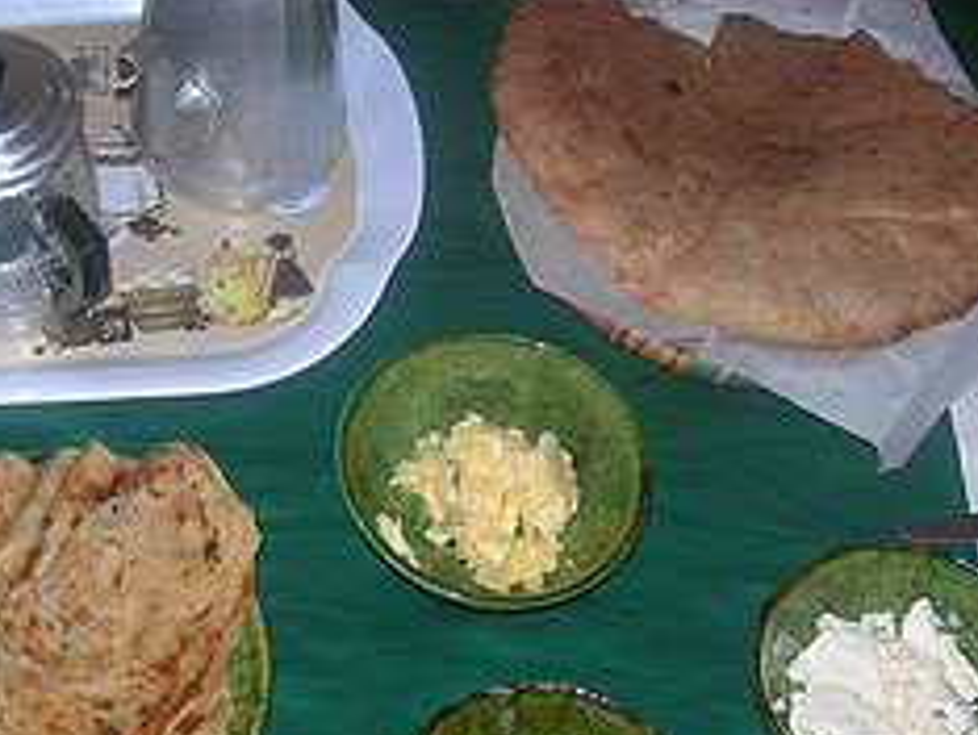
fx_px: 2065
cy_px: 664
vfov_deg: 19.8
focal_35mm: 73
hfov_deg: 26.5
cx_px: 313
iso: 50
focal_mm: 7.8
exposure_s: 1/60.1
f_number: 2.8
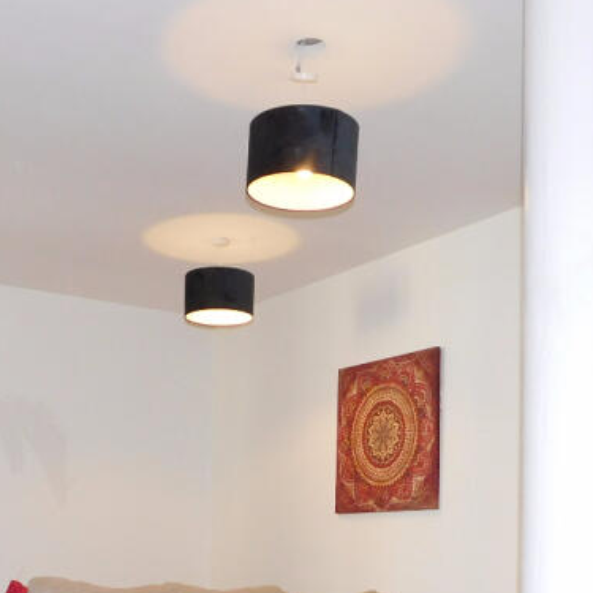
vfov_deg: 28.4
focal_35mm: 58
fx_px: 1124
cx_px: 161
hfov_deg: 29.2
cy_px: 541
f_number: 3
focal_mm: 4.1
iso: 200
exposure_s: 1/30
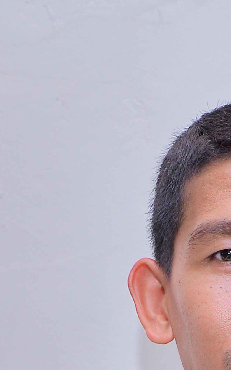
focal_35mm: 74
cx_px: 277
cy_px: 503
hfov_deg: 16.9
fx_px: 745
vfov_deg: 23.9
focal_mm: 24
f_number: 3.5
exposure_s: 1/125
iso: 320
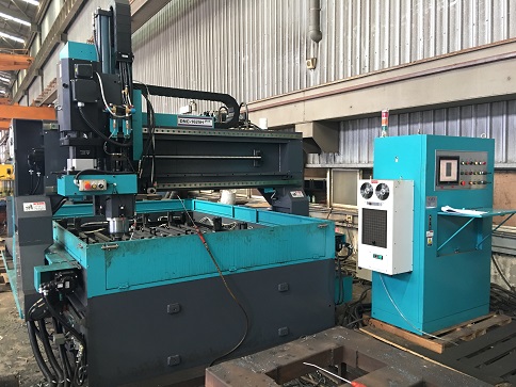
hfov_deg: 61.7
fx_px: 432
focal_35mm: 29
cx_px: 258
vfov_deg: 48.2
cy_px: 194
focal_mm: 4.15
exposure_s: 1/15
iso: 80
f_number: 2.2
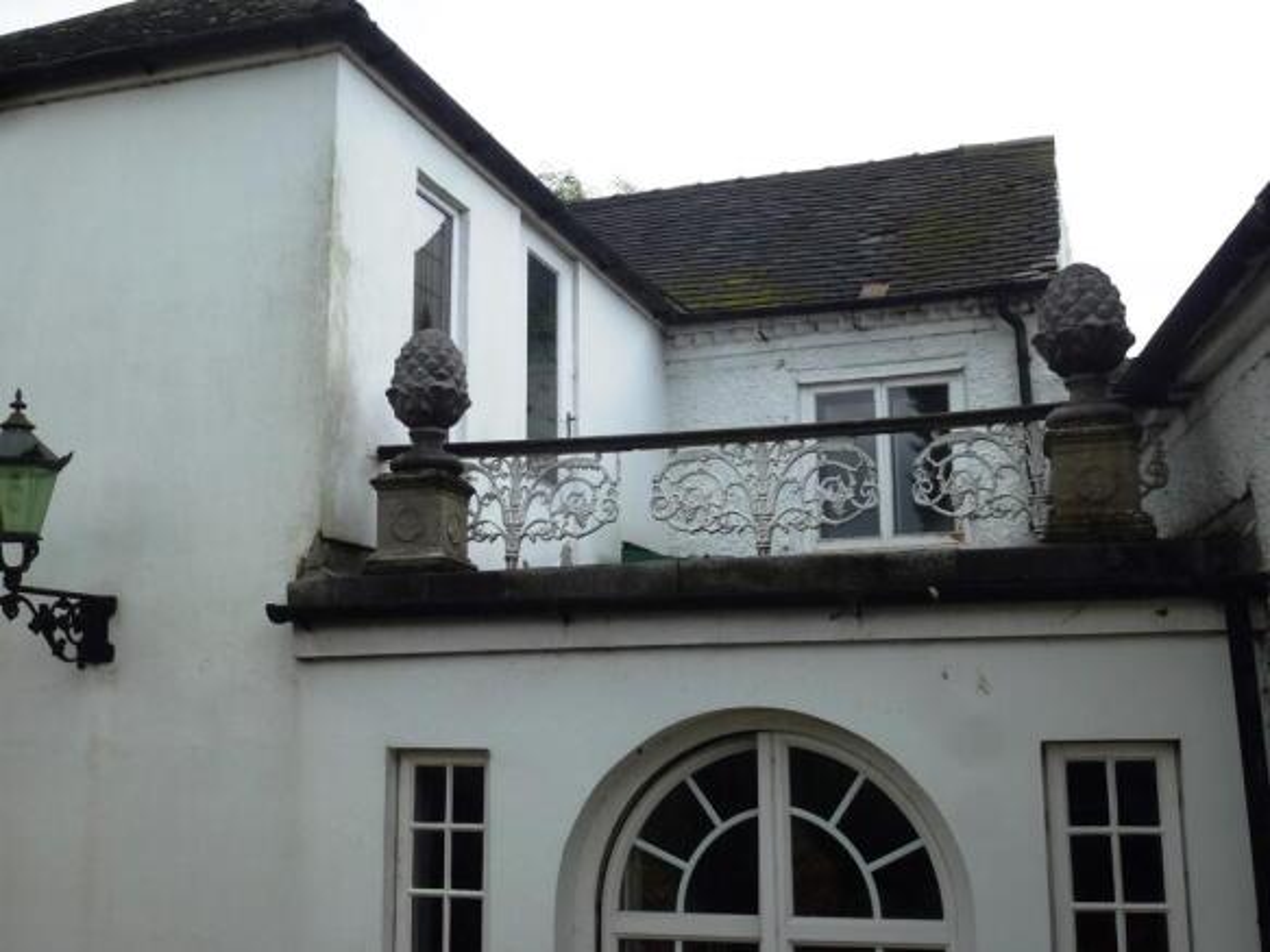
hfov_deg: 49.0
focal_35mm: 38
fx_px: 1394
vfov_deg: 37.7
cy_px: 476
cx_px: 635
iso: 100
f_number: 3.8
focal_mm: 6.8
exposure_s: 1/500
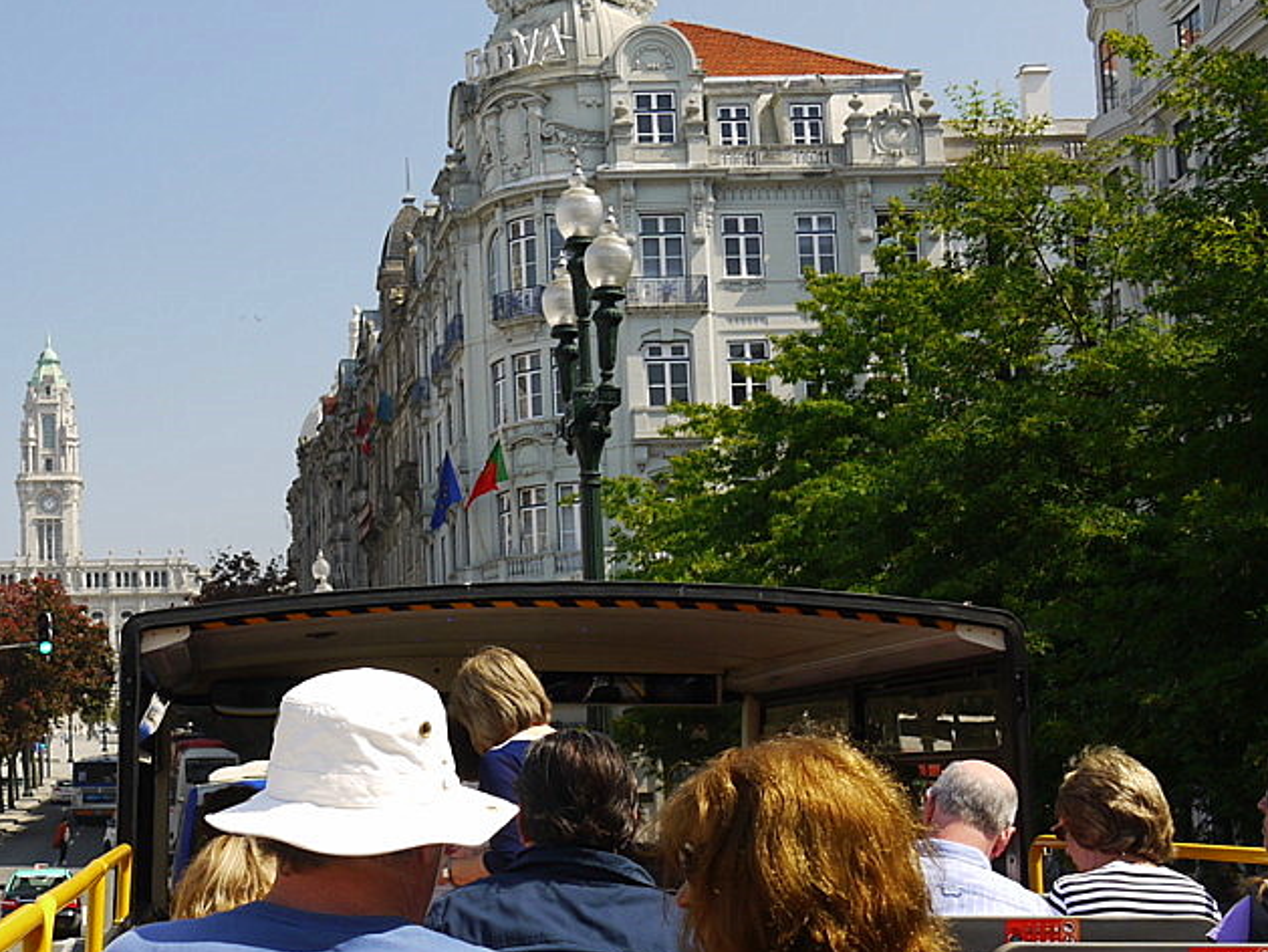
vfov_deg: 25.6
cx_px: 351
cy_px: 561
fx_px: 2088
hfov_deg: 33.2
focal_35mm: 57
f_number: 5.6
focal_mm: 14
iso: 100
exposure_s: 1/160
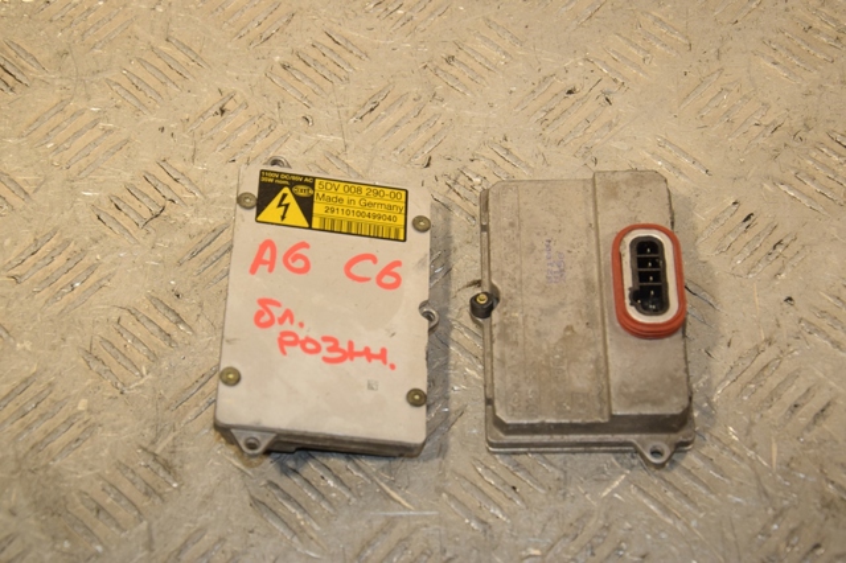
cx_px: 423
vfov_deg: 18.2
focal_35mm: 75
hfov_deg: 27.0
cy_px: 282
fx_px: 1762
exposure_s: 1/200
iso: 800
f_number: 6.3
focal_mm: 50
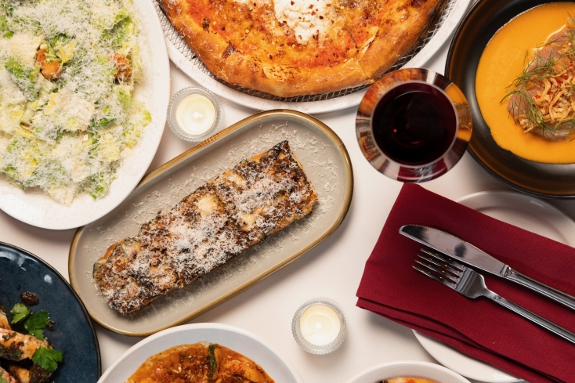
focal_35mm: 64
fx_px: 1022
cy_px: 201
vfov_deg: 21.2
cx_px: 233
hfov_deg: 31.3
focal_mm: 47
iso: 2500
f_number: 4
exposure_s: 1/200
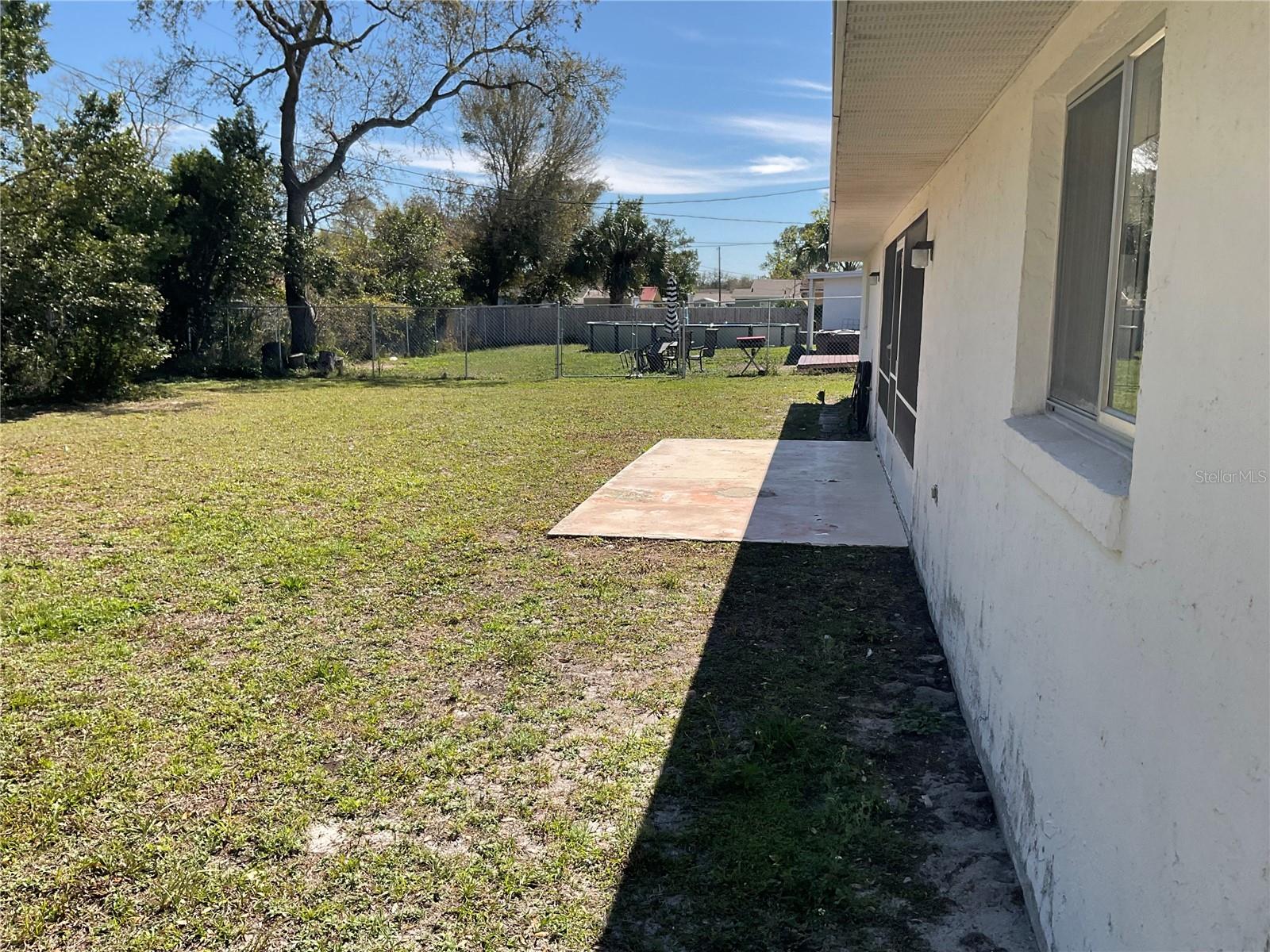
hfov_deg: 61.7
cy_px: 476
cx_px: 635
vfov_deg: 48.2
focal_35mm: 29
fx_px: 1064
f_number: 1.8
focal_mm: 3
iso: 16
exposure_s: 1/1451
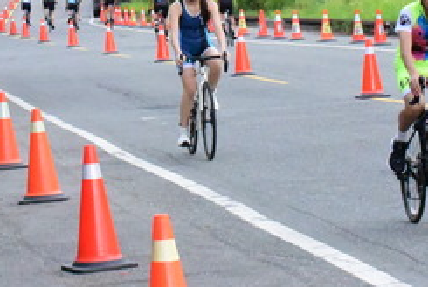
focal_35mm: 223
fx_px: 2654
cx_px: 187
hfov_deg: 9.2
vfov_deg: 6.2
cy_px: 17
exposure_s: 1/2000
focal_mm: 70
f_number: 11
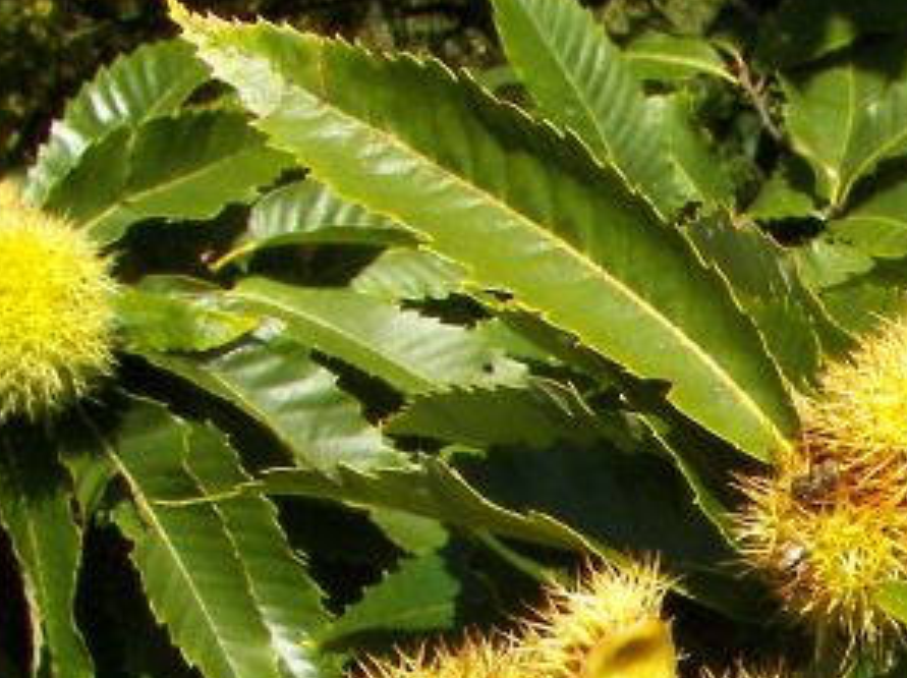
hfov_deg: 19.2
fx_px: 2538
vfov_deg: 14.8
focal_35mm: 97
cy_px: 780
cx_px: 1073
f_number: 8
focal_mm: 6
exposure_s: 1/200
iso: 100
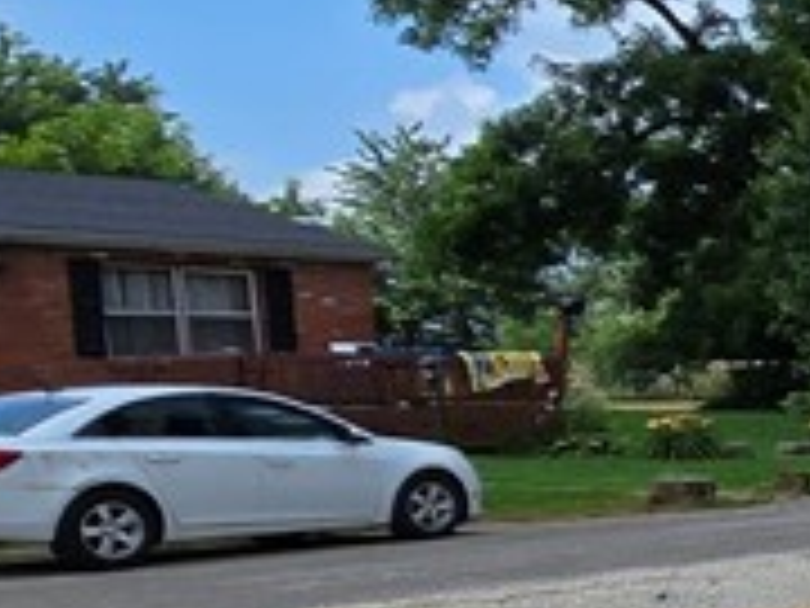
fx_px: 1732
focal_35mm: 74
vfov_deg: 19.7
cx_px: 2016
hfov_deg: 14.5
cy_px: 500
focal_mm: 2.2
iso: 50
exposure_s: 1/2430
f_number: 2.2
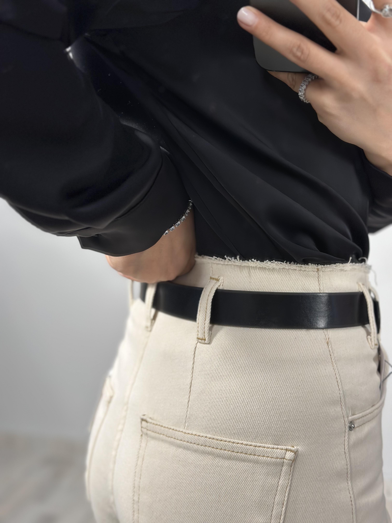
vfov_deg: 39.7
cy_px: 262
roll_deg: +4.5
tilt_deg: -39.2
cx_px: 196
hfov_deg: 30.3
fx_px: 725
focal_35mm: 48
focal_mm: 6.86
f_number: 1.78
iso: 160
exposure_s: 1/100
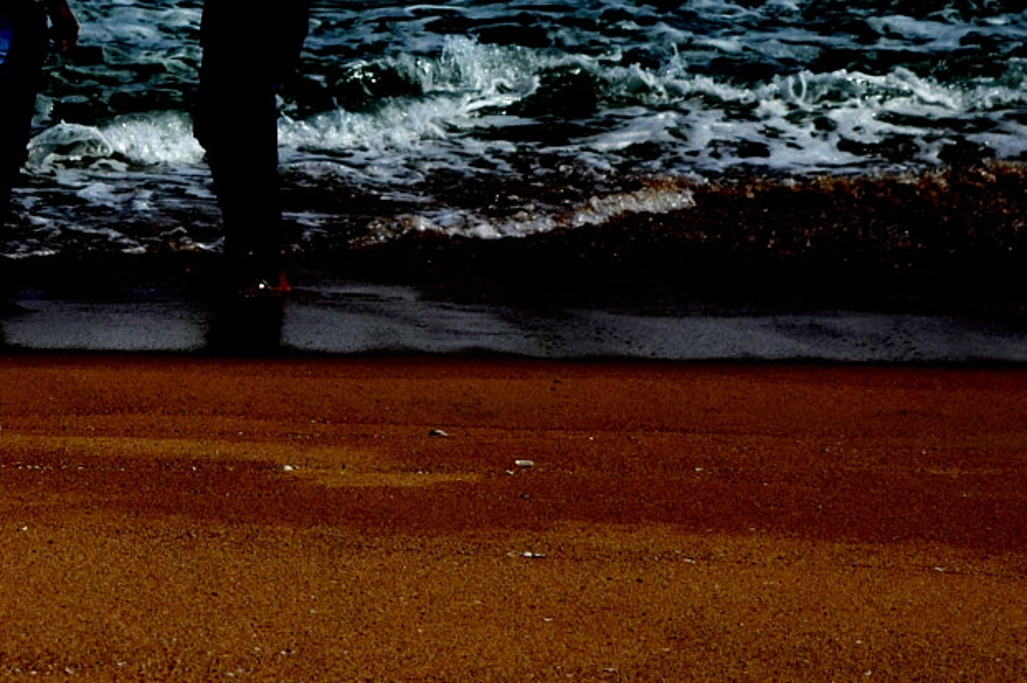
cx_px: 41
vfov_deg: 6.4
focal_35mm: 212
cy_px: -99
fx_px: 6053
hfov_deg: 9.6
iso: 200
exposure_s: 1/2500
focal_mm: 55
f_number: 5.6
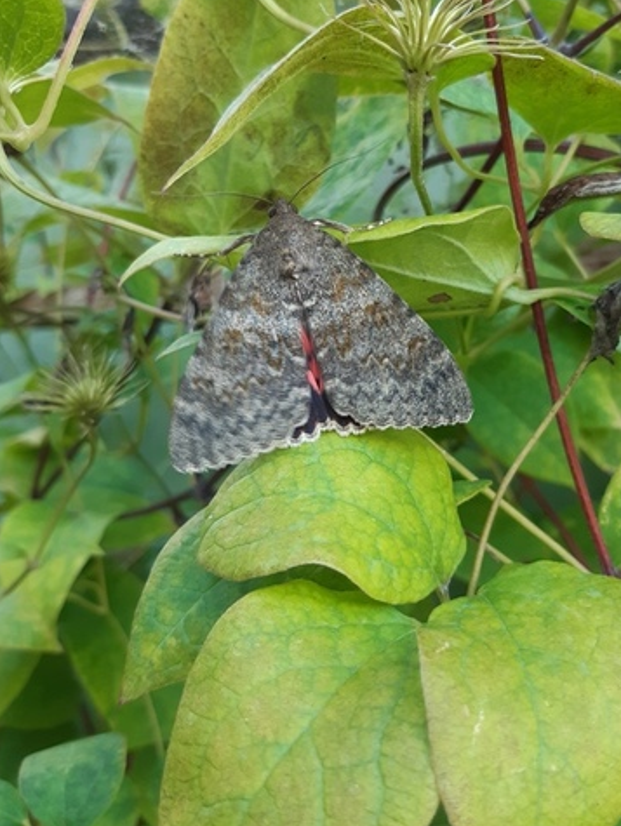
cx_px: 344
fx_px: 836
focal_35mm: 35
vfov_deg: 52.5
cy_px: 370
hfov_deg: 40.7
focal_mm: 3.92
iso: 64
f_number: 1.7
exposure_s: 1/100
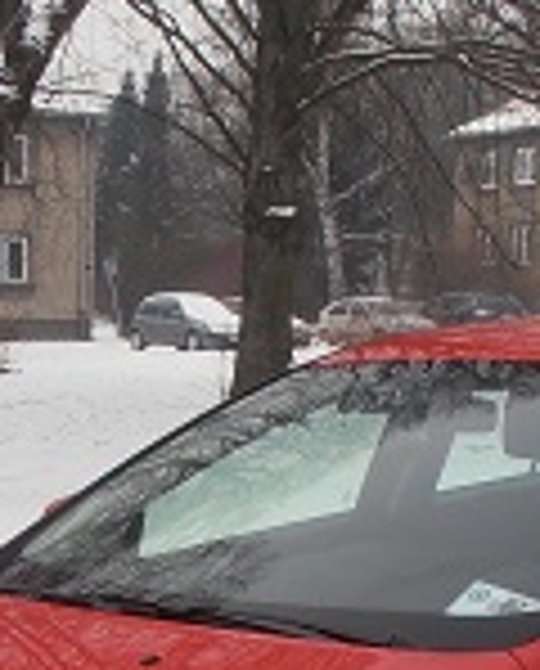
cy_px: 683
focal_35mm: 116
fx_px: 2308
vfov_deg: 16.2
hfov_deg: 13.3
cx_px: 256
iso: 80
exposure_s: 1/80
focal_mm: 6.61
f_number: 9.9
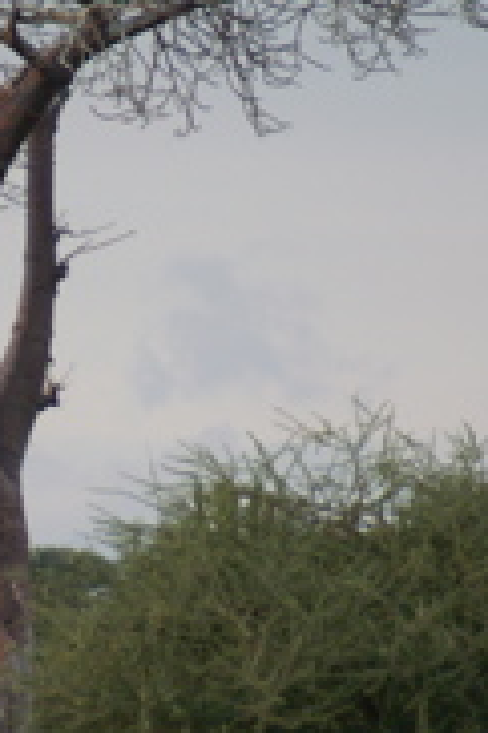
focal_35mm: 779
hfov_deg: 1.8
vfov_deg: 2.6
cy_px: 497
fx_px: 15869
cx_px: 58
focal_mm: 210
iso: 800
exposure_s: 1/400
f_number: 5.6
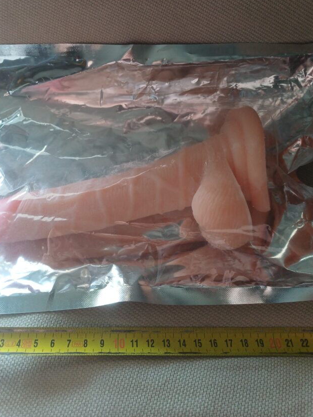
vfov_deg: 59.7
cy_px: 180
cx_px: 141
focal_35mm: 30
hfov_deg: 46.7
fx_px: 362
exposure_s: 1/50
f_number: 1.8
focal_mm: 4.65
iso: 125
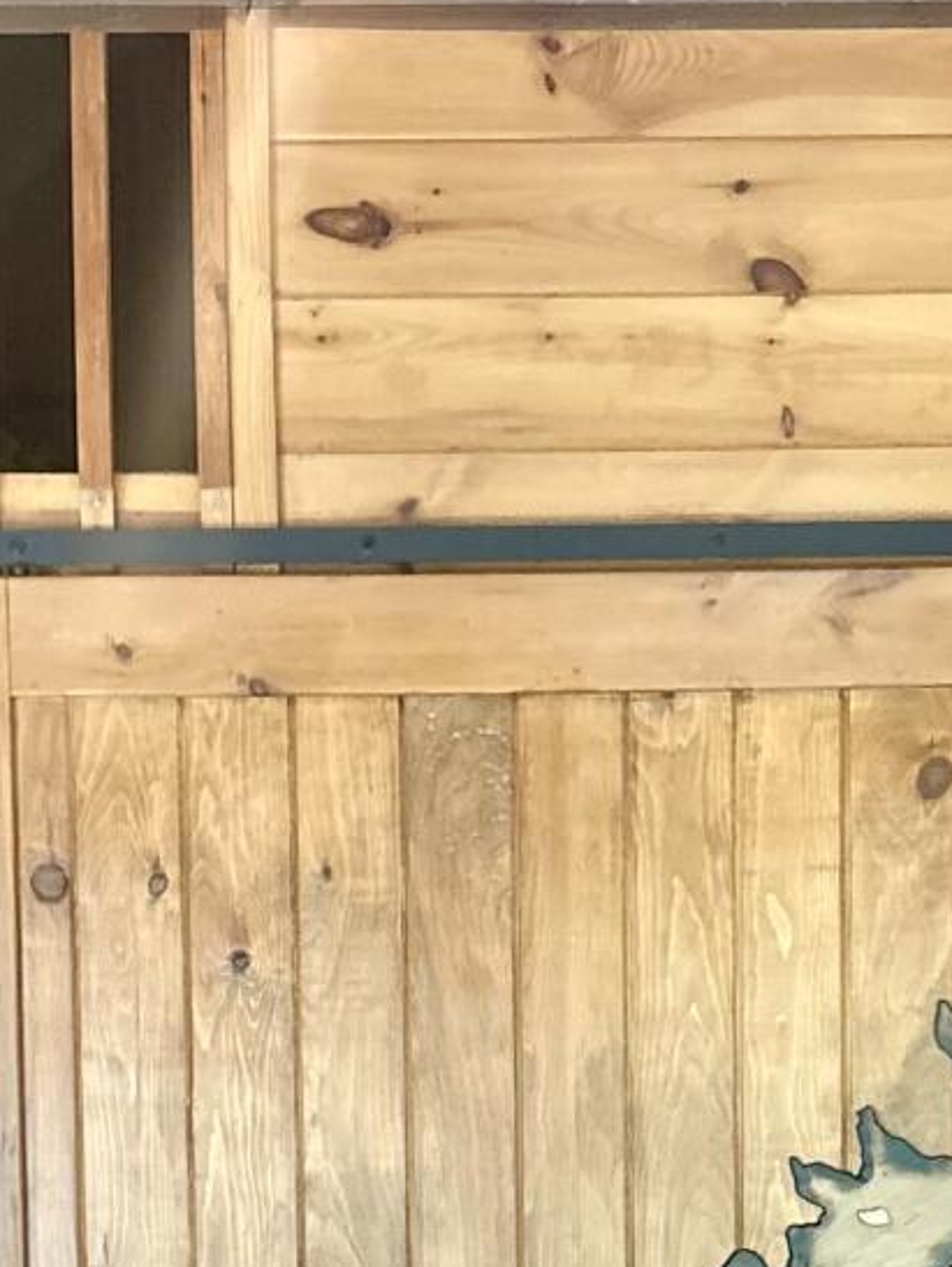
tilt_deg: -1.4
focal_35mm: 95
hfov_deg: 15.6
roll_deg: +0.8
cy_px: 1262
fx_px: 3479
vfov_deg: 20.0
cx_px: 549
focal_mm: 5.96
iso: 400
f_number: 1.6
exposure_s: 1/60
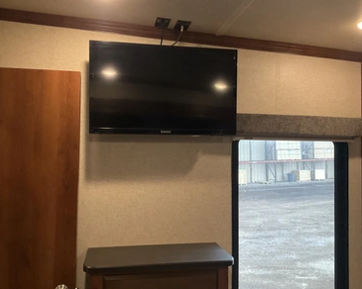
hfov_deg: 57.2
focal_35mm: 31
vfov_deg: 47.1
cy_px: 144
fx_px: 332
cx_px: 173
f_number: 1.8
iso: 320
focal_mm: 3
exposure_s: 1/53
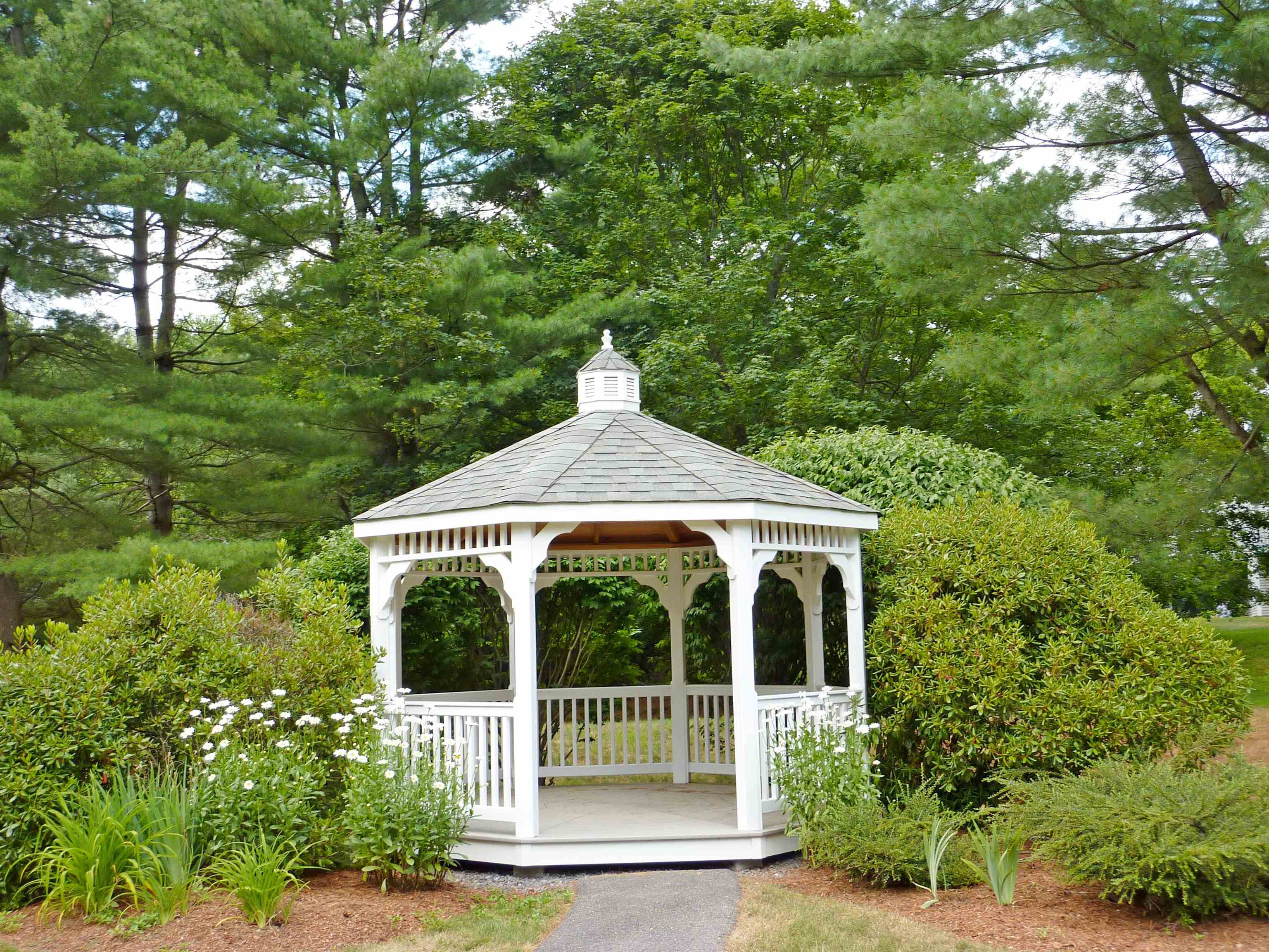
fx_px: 1466
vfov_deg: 36.0
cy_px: 476
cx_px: 634
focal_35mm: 40
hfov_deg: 46.8
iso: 80
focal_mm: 6.5
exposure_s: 1/100
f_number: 4
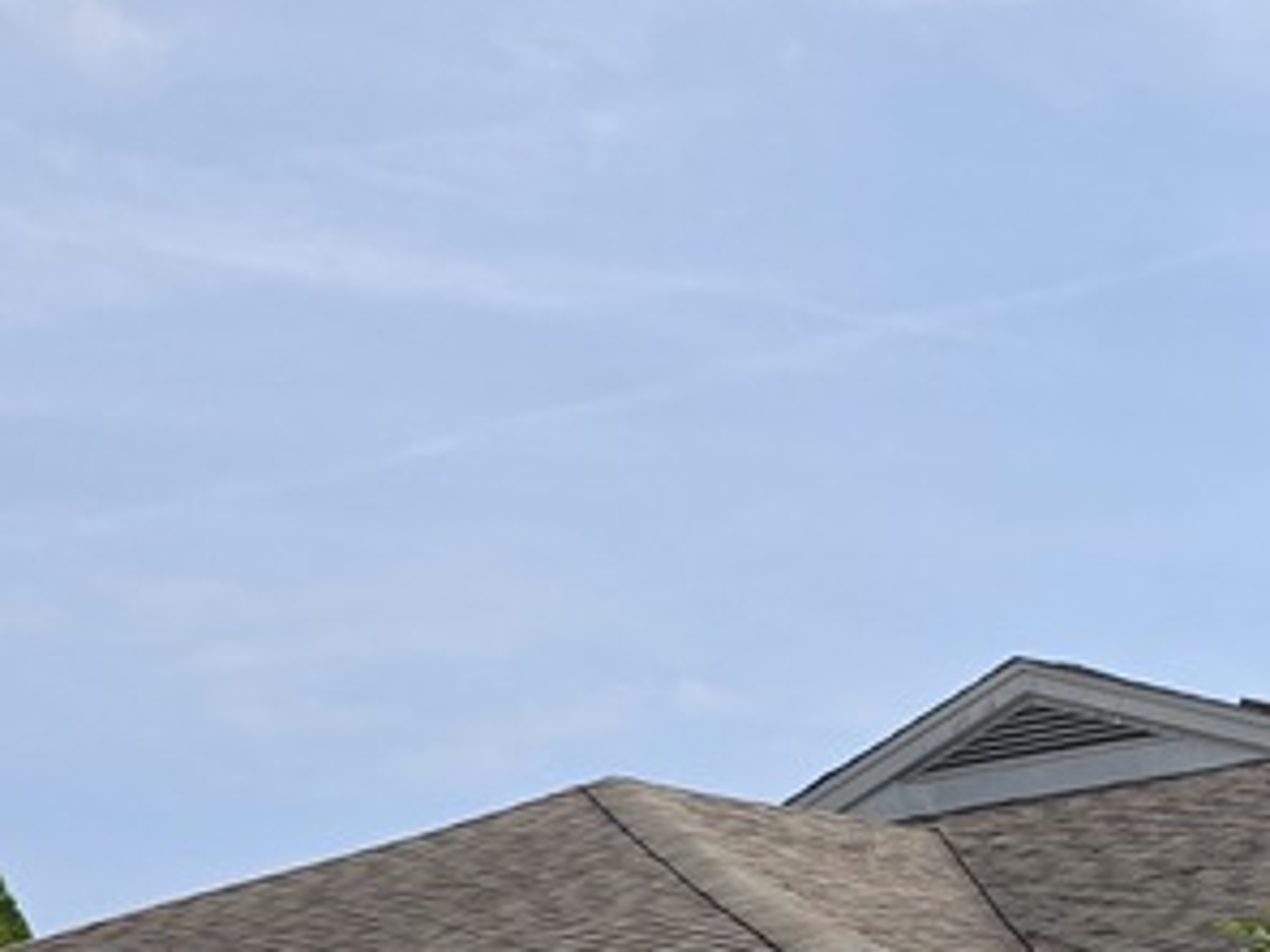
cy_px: 1908
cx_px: 2300
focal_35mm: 112
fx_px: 4109
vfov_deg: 11.8
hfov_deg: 15.2
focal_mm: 6.3
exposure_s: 1/4145
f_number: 1.7
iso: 80
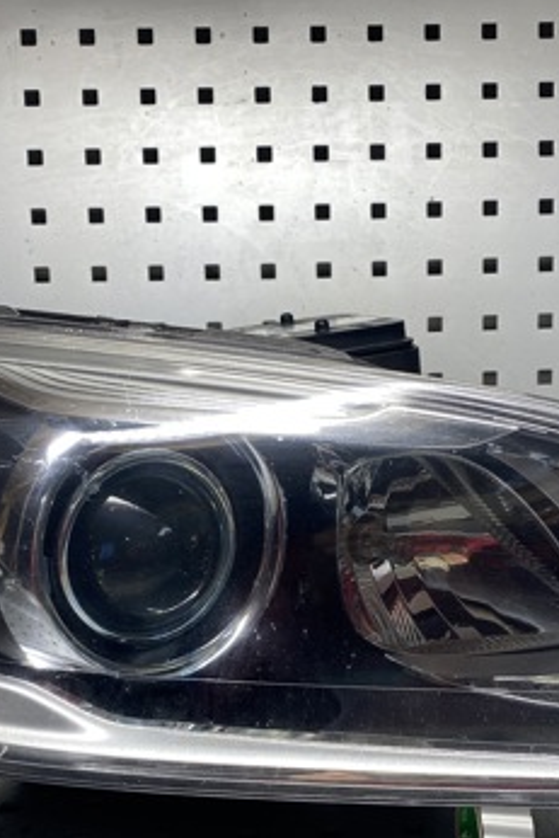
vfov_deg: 39.0
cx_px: 334
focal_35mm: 50
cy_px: 572
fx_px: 1163
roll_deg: +0.0
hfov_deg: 27.0
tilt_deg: -16.8
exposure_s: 1/100
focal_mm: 4.25
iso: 50
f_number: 1.8
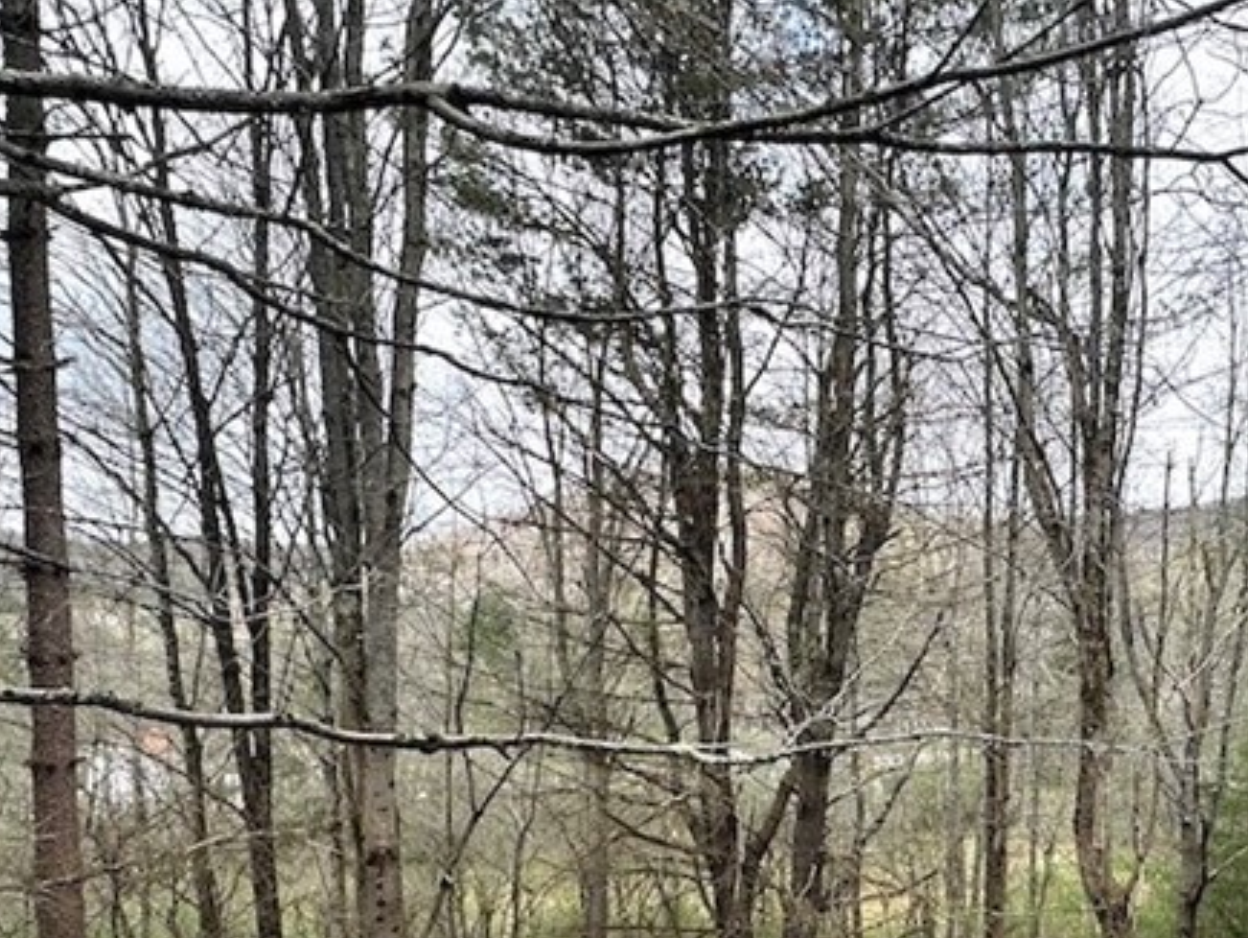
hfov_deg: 52.5
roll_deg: -1.1
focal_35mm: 33
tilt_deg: -3.2
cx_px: 958
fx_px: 1190
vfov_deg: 41.7
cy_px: 708
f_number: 2.2
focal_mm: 2.22
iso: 40
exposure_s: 1/622
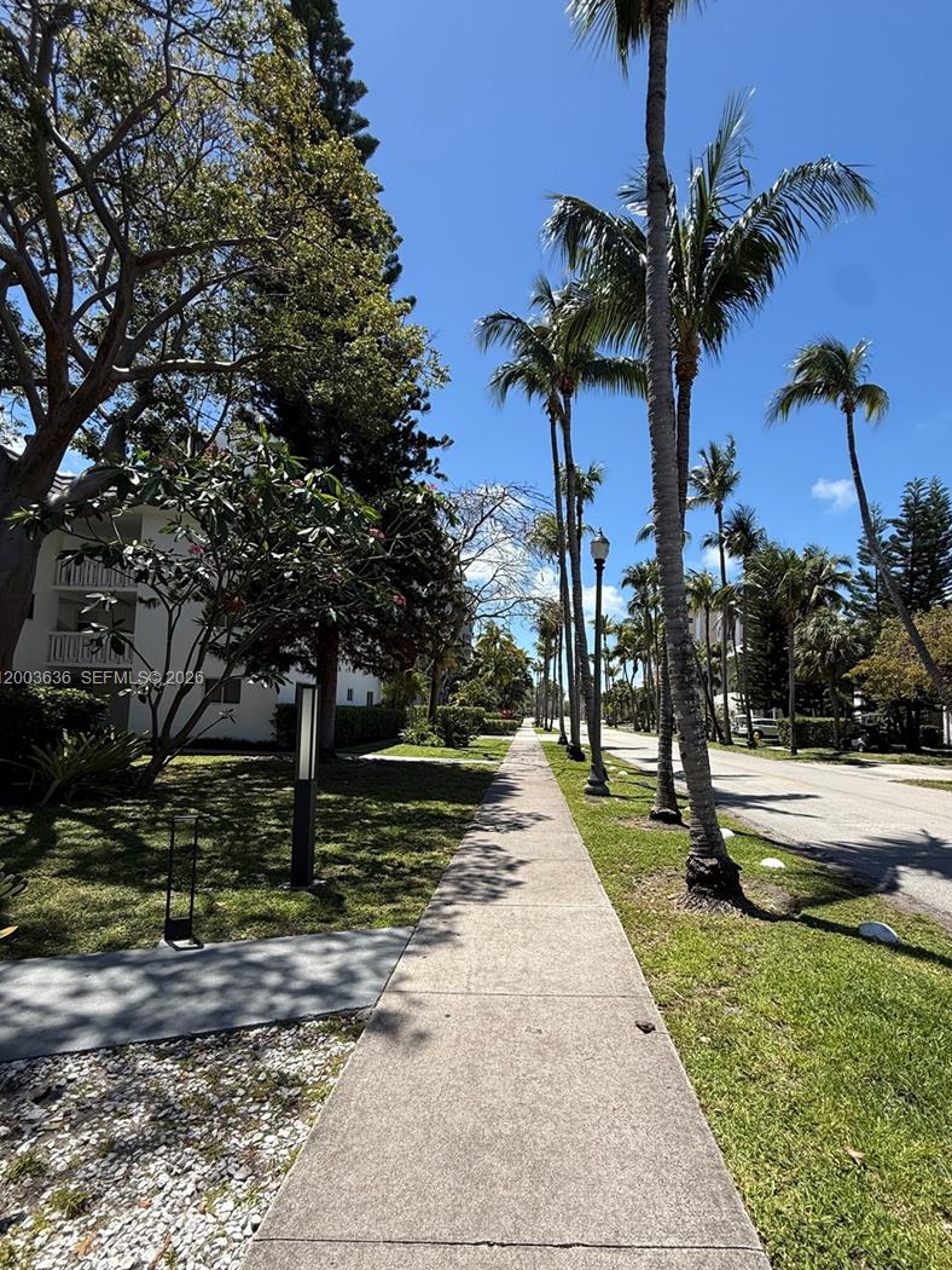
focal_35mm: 16
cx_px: 524
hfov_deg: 77.9
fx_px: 586
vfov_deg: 94.3
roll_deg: -1.9
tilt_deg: +5.2
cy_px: 680
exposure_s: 1/1497
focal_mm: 2.22
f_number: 2.2
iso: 50
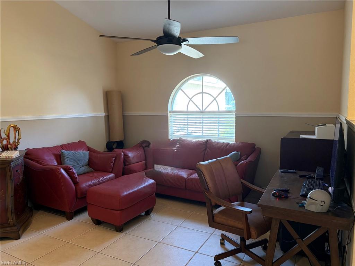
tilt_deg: -5.2
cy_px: 133
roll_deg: -0.6
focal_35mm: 26
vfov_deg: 53.1
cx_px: 178
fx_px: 267
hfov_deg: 67.3
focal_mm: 5.96
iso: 160
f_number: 1.6
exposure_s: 1/60
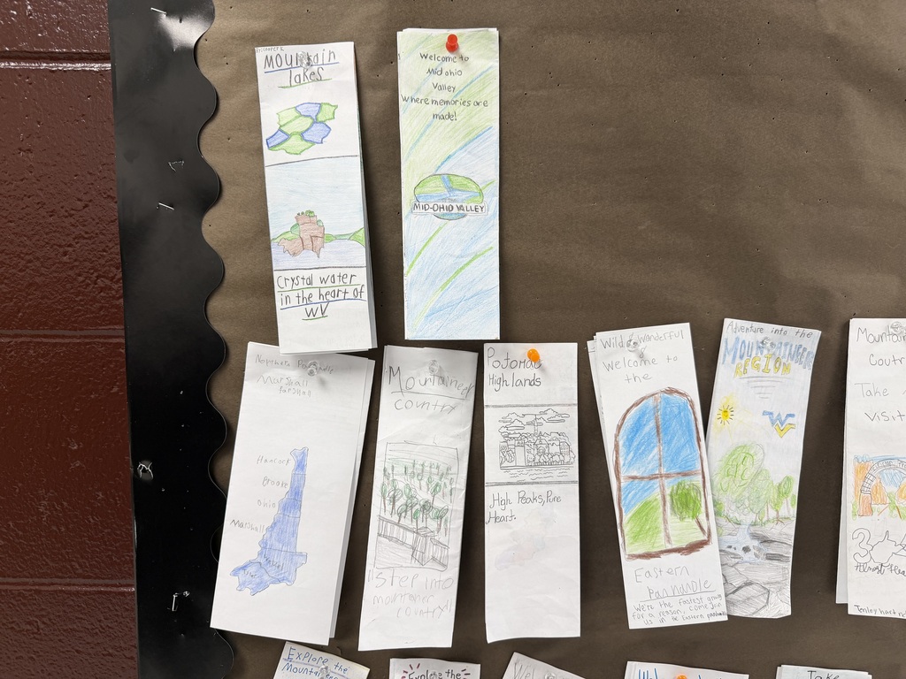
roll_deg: -0.7
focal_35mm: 24
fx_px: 628
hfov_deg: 71.6
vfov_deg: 56.8
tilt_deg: -7.6
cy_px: 340
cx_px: 453
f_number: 1.78
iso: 125
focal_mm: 6.76
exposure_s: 1/120
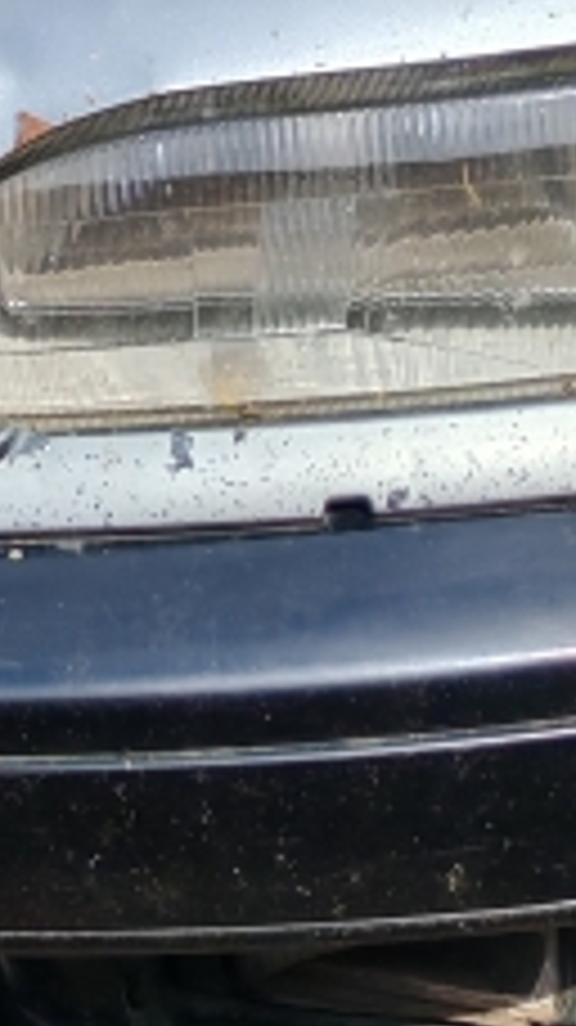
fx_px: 3589
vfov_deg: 15.1
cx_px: -513
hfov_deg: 8.7
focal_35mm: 132
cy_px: -500
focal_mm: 5.52
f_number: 1.95
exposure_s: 1/2400
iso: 50
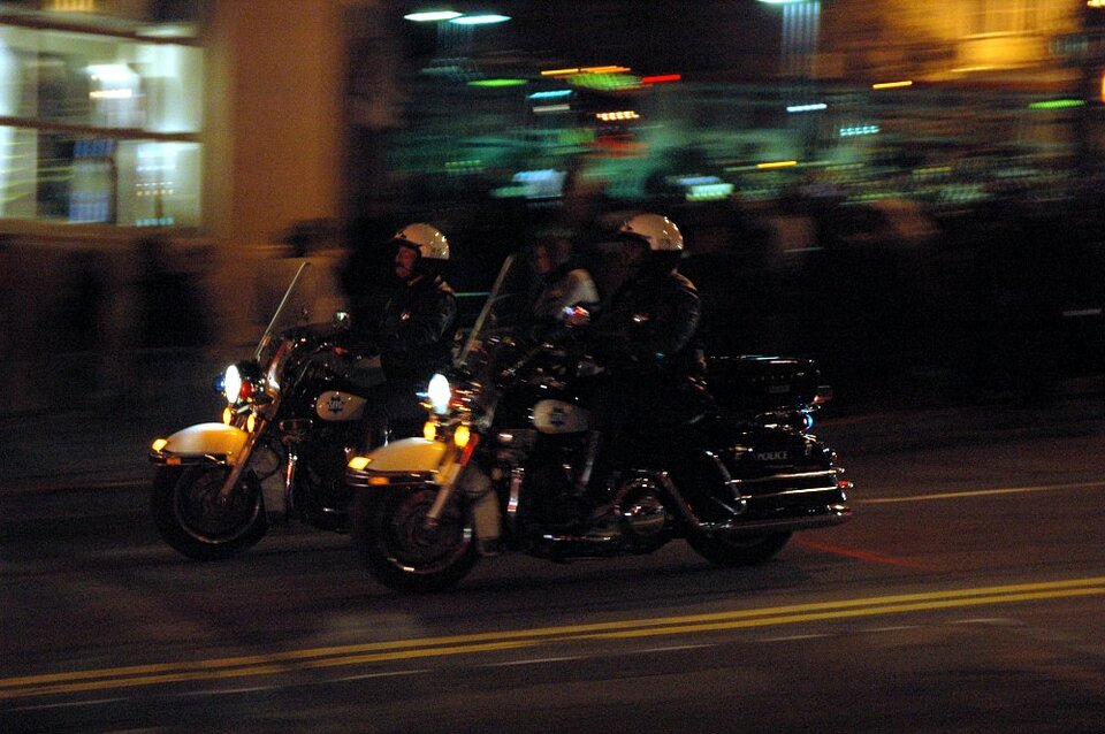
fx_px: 2116
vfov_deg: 19.7
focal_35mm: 69
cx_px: 552
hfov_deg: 29.3
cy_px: 367
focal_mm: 46
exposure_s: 1/25
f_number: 4.5
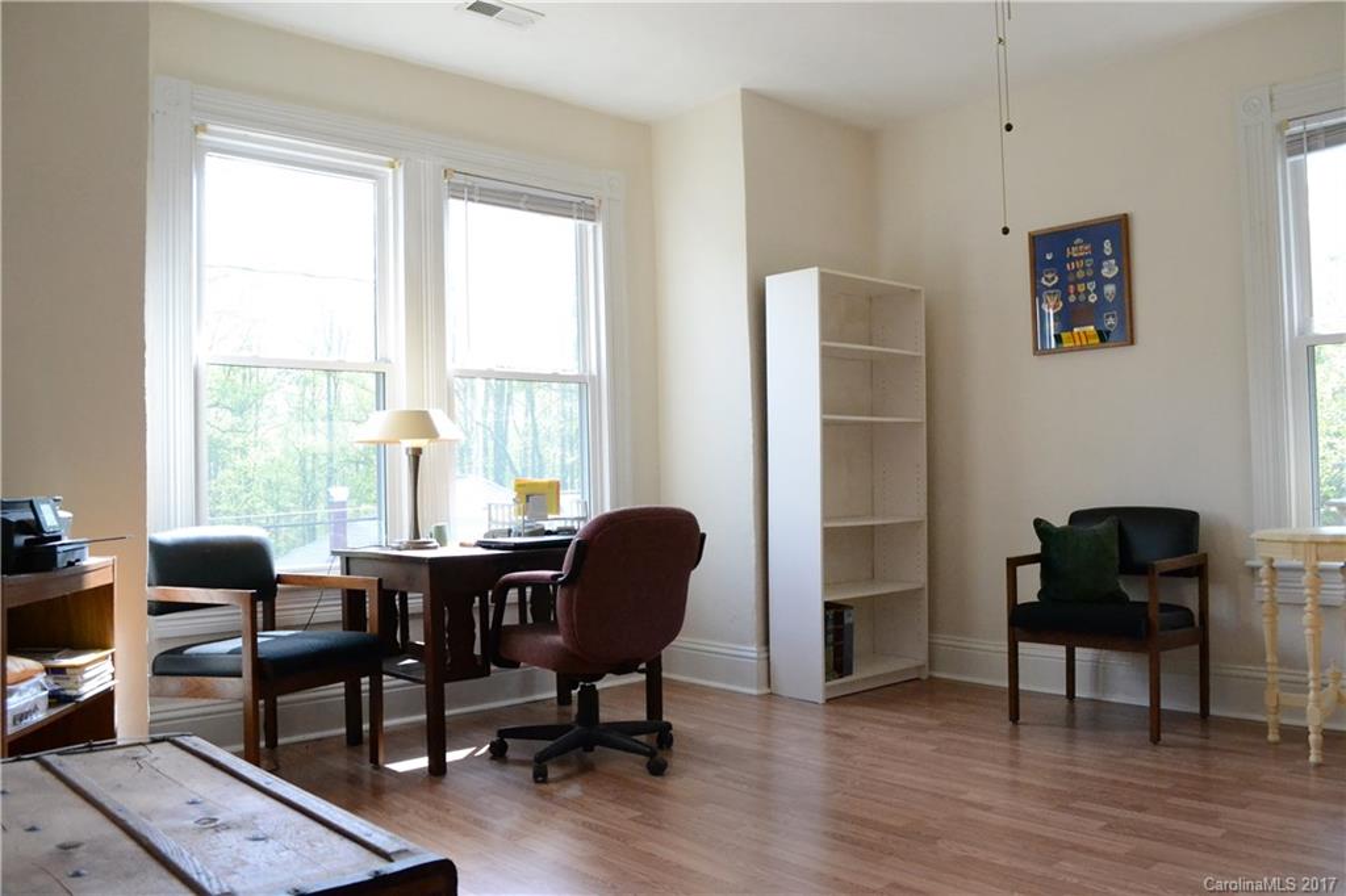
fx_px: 1009
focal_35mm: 27
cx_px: 673
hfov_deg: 67.4
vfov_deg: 47.9
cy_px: 448
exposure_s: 1/640
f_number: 6.3
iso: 3200
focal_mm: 18
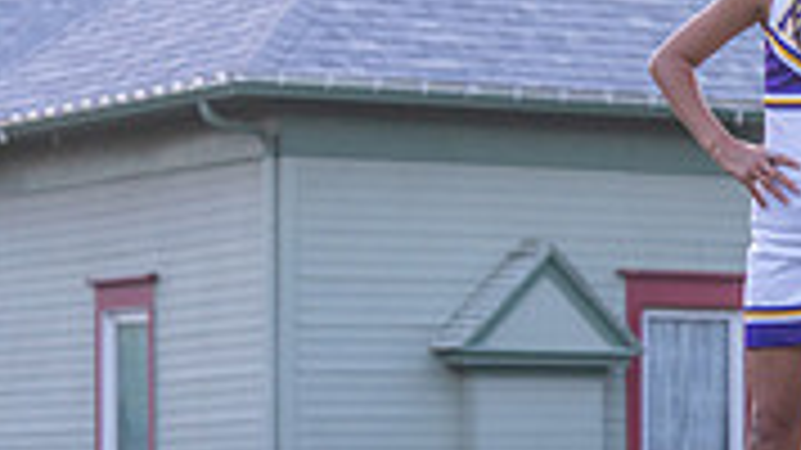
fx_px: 5075
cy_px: 497
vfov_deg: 5.1
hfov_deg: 8.8
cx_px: 1300
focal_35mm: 239
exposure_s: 1/400
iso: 1250
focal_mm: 70
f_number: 4
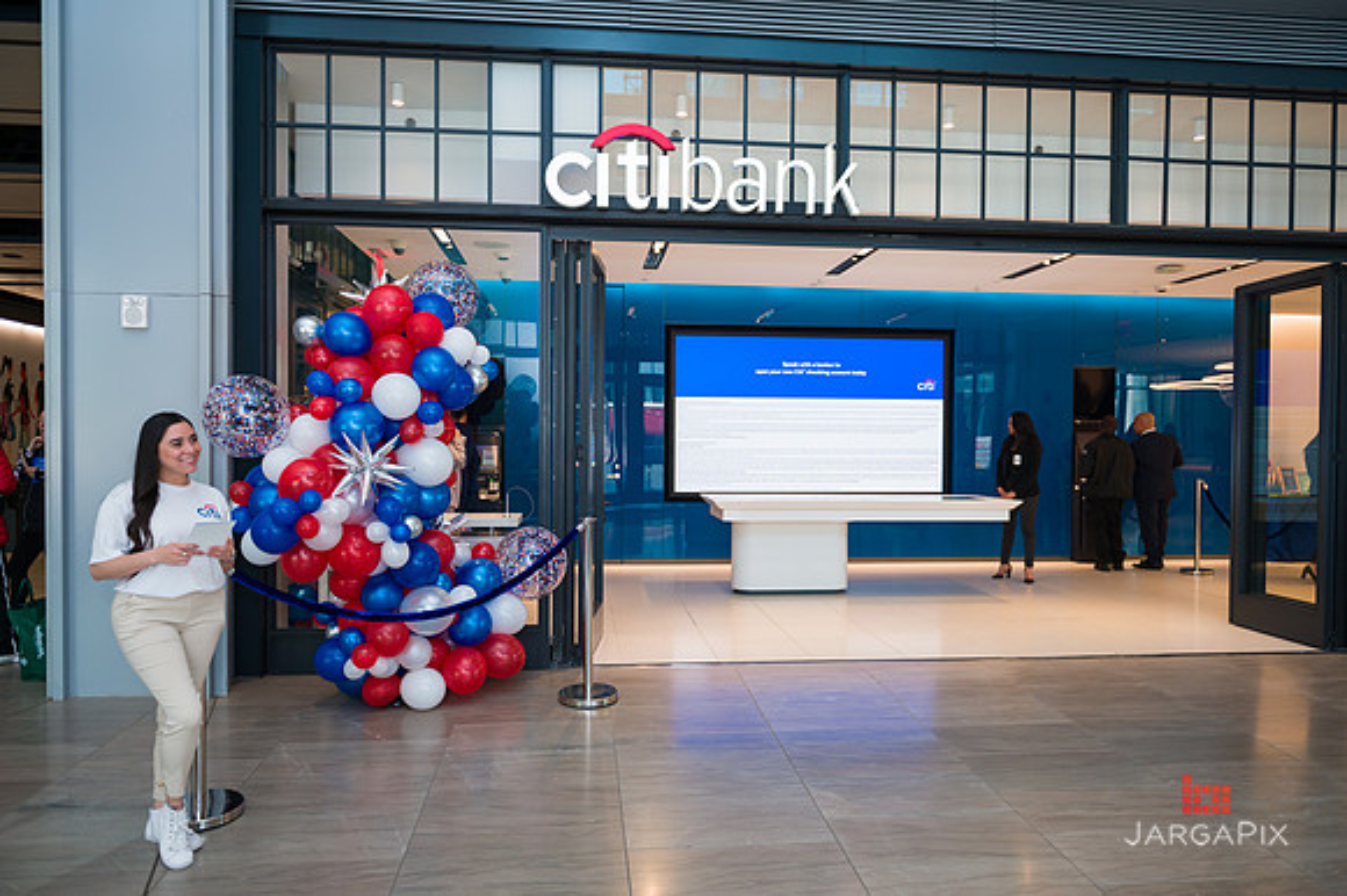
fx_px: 897
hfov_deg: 73.8
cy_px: 448
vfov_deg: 53.1
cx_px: 674
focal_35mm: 24
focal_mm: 24
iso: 400
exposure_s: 1/200
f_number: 4
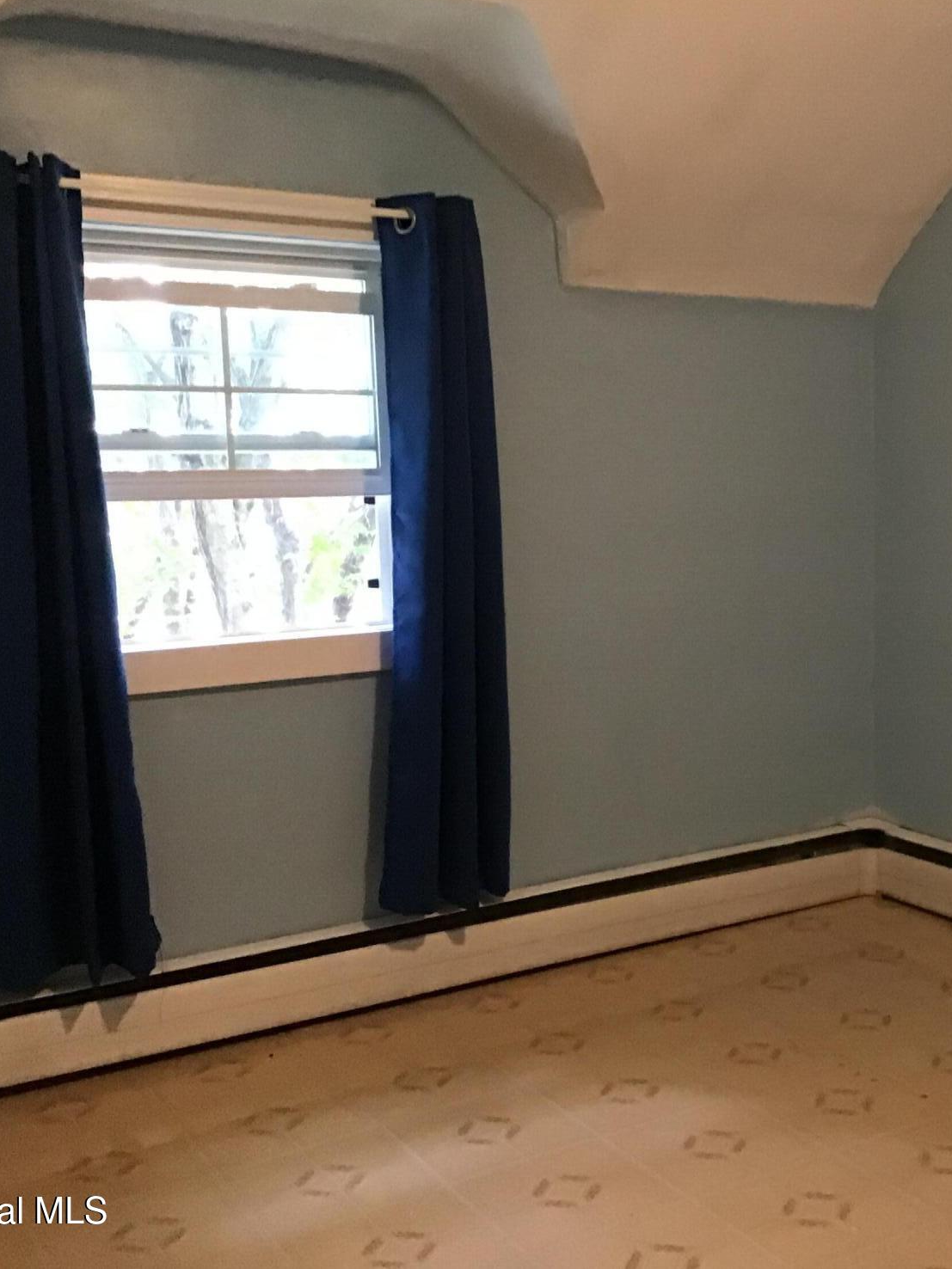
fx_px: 1540
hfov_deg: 33.3
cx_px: 775
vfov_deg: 44.8
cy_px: 625
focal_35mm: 42
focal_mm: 3.3
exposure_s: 1/15
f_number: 2.4
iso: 250
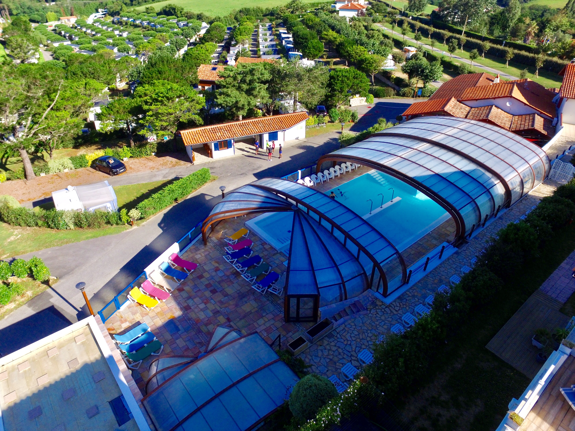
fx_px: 332
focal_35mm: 20
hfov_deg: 81.7
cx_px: 288
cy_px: 216
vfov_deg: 66.0
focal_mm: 3.61
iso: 100
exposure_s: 1/1105
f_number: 2.8
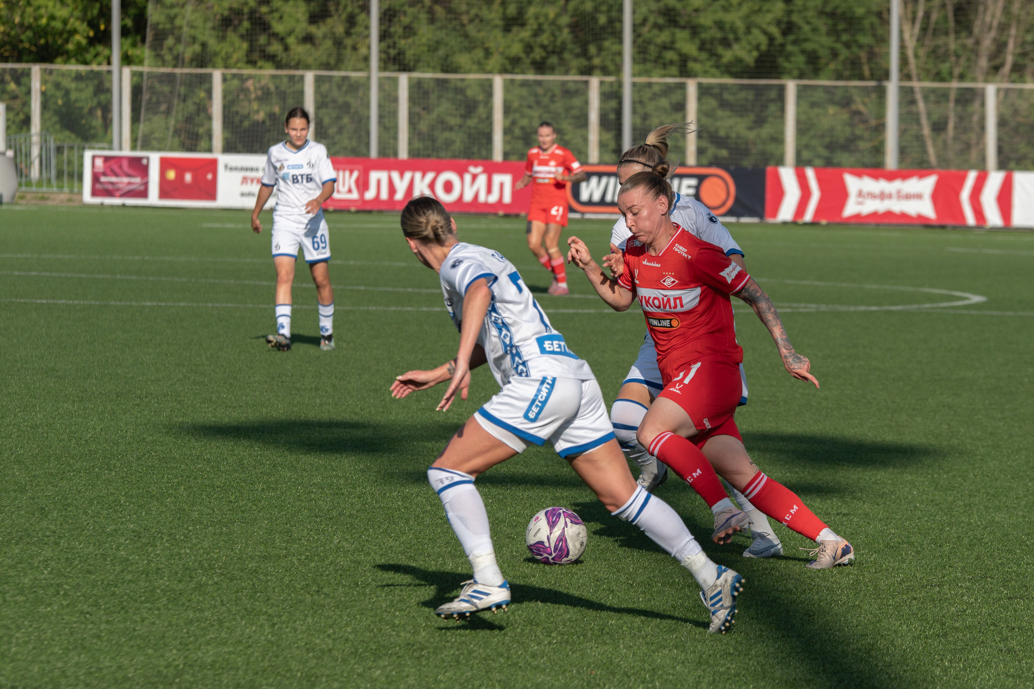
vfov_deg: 5.7
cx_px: 607
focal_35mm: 242
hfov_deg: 8.5
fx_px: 6942
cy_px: 341
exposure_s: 1/2500
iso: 400
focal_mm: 150
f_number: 5.6
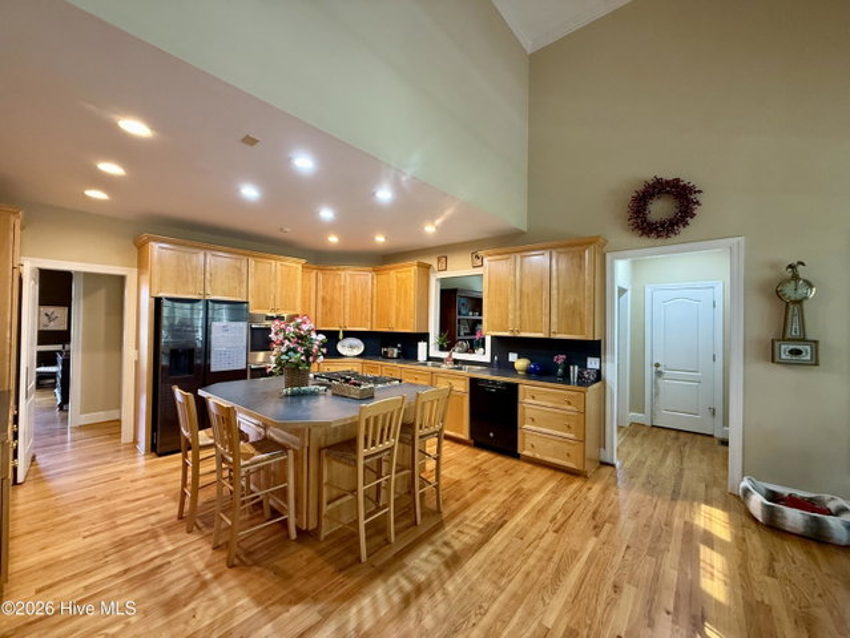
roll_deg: -0.8
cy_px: 319
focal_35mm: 14
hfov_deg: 102.0
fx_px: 344
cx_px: 425
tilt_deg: +1.3
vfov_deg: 85.7
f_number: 2.2
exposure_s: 1/60
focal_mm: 2.22
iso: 320
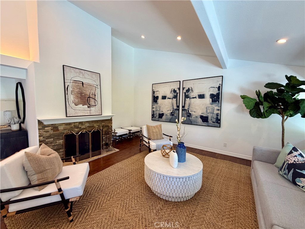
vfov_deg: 85.7
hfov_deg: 102.1
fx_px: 123
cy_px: 114
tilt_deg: -4.1
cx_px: 152
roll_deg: -0.6
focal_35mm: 14
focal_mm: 2.22
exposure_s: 1/120
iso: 160
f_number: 2.2
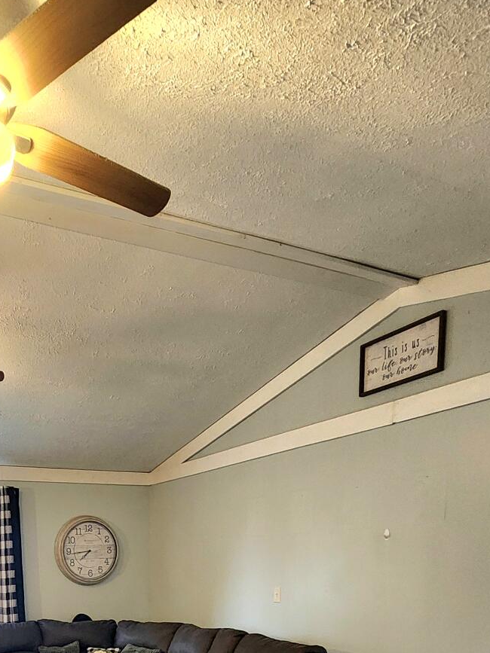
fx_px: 566
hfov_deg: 45.2
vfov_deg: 48.7
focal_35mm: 30
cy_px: 661
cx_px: 123
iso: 320
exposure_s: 1/60.2
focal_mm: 2.2
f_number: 2.2
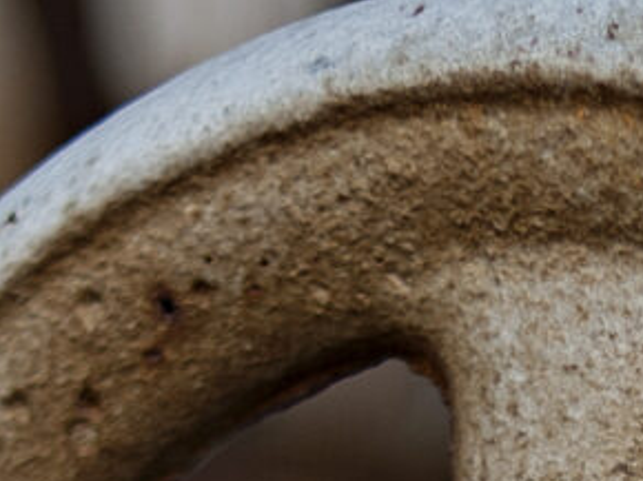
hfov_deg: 6.6
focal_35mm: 297
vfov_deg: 4.9
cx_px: 707
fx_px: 5512
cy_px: 1140
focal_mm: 35
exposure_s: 1/400
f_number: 2.8
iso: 200
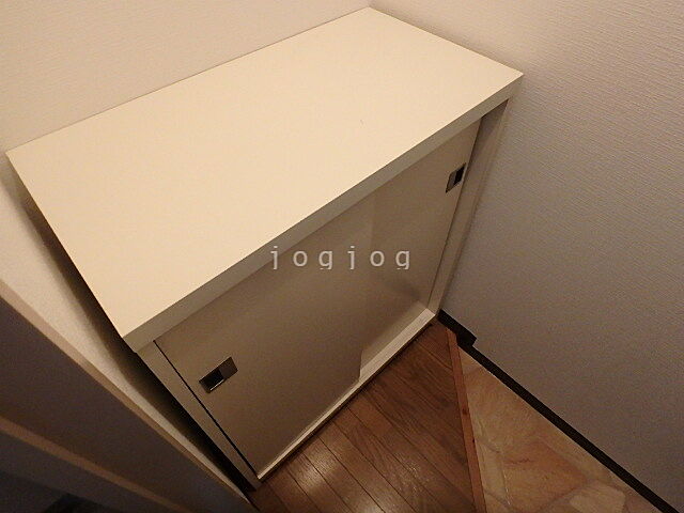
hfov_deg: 79.0
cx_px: 342
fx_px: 415
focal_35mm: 21
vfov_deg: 63.4
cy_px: 256
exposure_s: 1/25
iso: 800
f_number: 3.5
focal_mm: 3.7
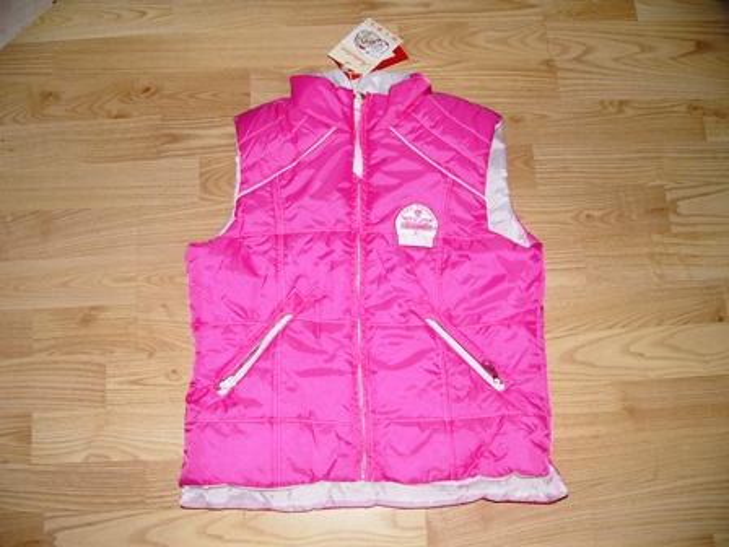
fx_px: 758
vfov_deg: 39.7
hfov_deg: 51.4
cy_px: 274
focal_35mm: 36
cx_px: 364
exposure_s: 1/80
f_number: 2.8
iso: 100
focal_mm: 6
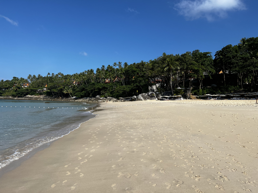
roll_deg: -0.9
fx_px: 194
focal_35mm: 26
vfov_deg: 53.1
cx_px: 129
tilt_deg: +0.1
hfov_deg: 67.3
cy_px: 96
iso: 50
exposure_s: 1/5882
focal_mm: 5.7
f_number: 1.5
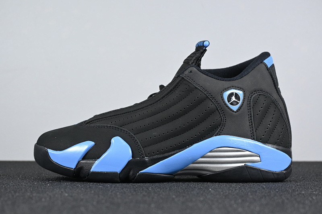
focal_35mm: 60
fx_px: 537
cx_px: 161
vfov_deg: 22.6
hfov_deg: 33.4
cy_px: 107
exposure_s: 1/125
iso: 800
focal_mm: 40
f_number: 5.6
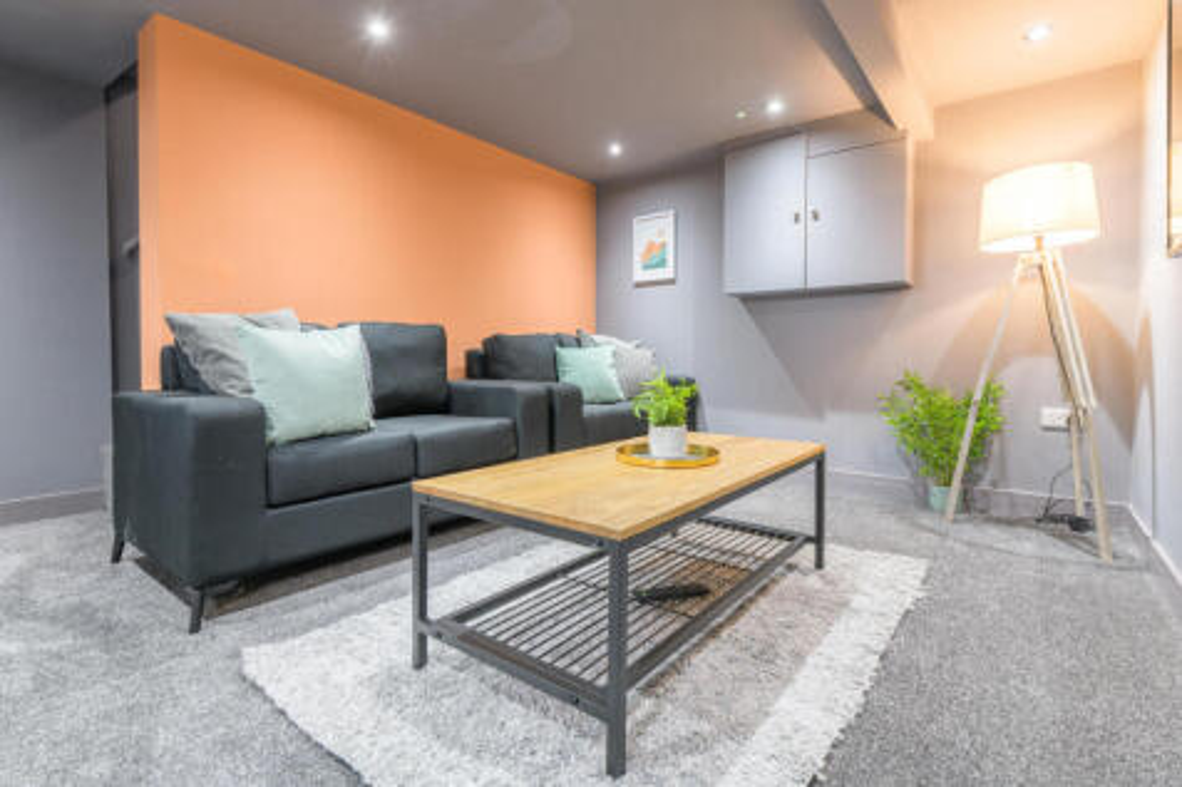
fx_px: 558
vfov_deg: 70.4
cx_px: 591
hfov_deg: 93.3
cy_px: 394
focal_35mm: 17
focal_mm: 17
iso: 100
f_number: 11
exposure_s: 2
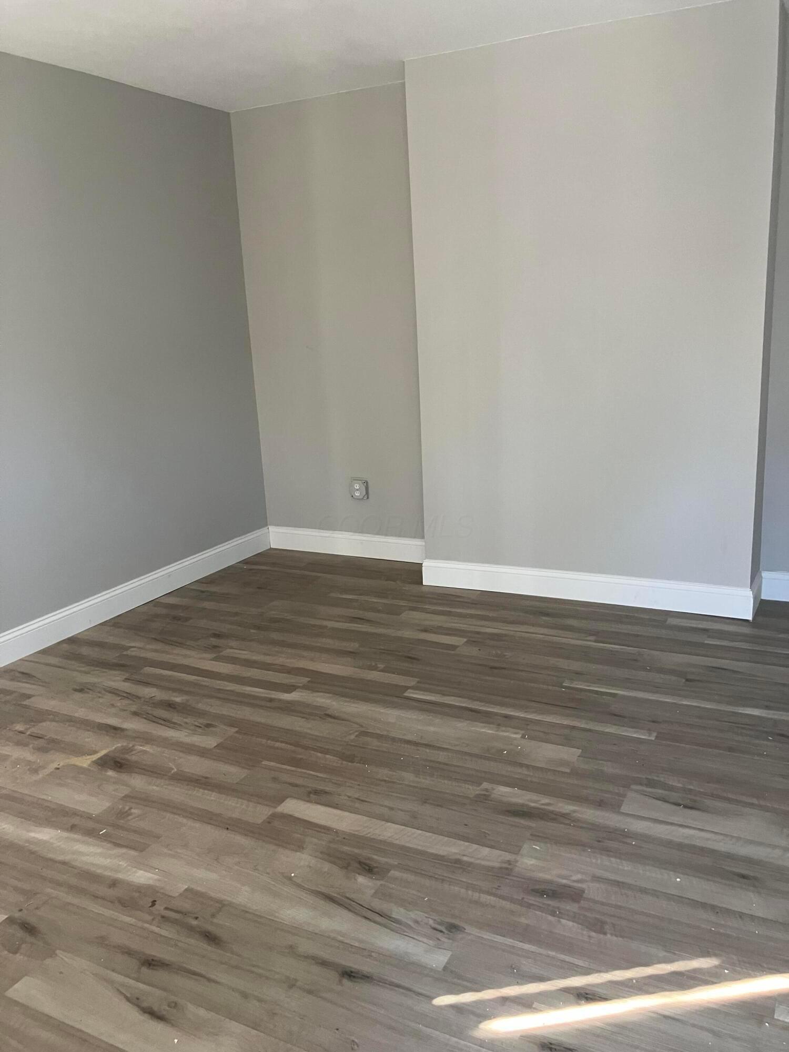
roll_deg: +3.3
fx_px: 851
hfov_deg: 49.7
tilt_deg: -14.5
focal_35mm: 28
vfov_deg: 63.4
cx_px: 394
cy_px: 526
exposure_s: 1/60
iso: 200
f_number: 1.8
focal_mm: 3.99
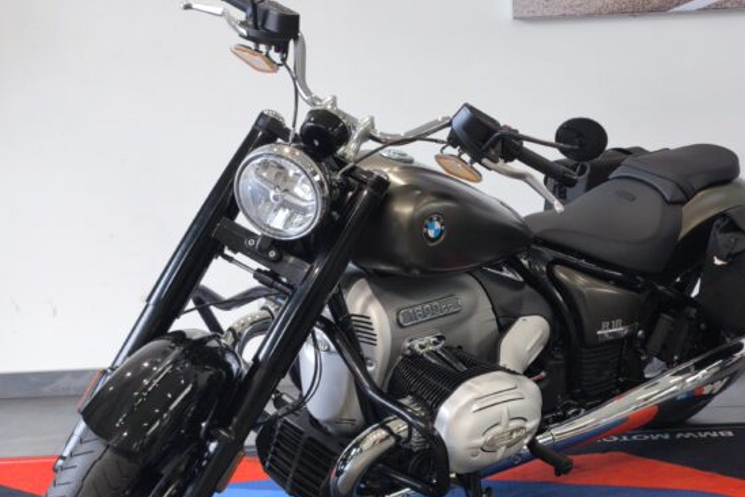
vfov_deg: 20.3
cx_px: 455
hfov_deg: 30.0
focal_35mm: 67
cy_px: 282
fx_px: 1387
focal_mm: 6.57
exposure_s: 1/100
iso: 80
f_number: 1.6
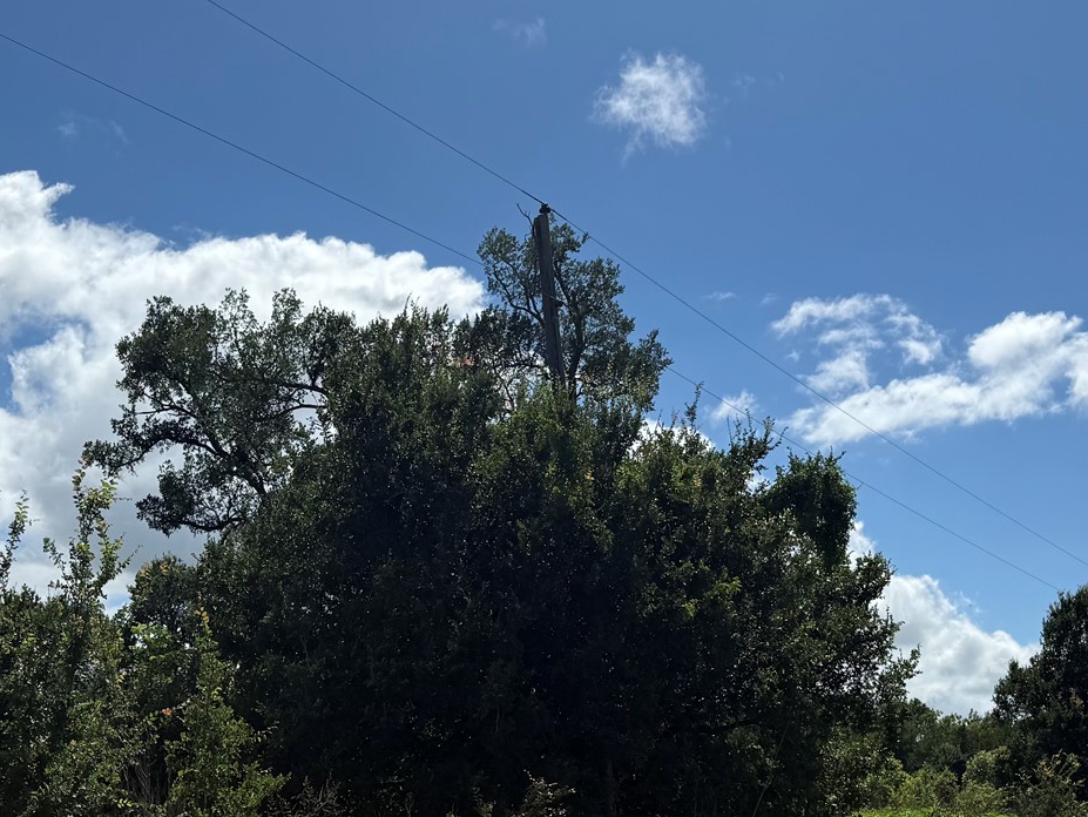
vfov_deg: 26.5
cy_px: 763
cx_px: 608
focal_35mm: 53
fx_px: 1666
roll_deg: -2.5
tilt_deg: +2.0
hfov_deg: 36.1
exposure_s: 1/9091
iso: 80
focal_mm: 6.76
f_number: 1.78
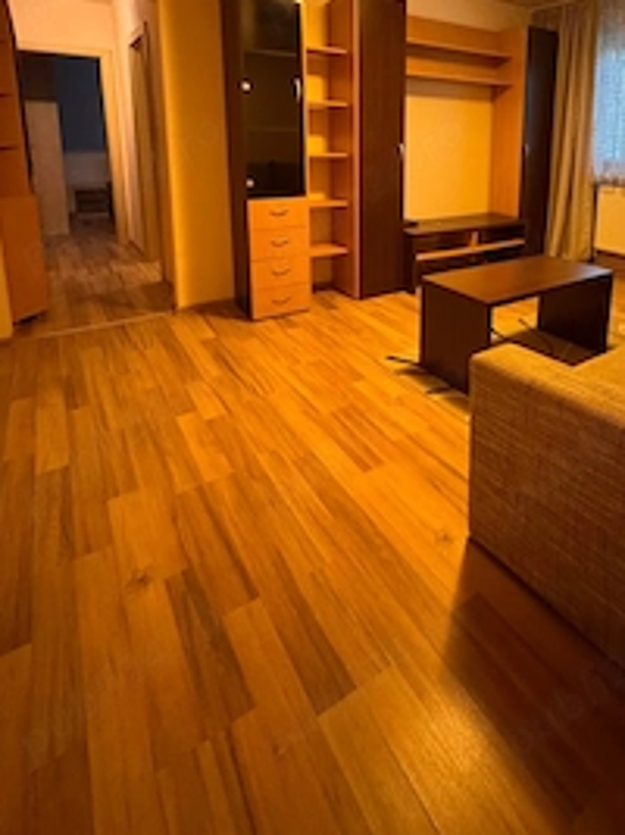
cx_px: 425
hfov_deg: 61.6
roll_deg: -1.2
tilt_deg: -9.9
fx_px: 506
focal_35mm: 21
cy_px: 231
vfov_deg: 74.6
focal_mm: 2.22
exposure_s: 1/33
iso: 1000
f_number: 2.2
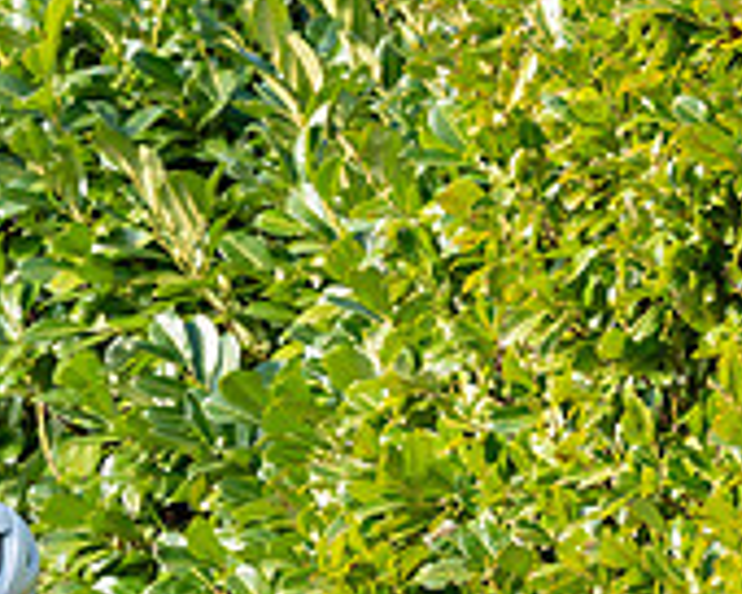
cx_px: -44
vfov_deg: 2.8
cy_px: 801
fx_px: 12012
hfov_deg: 3.5
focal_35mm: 547
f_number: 4.5
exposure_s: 1/800
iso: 800
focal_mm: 171
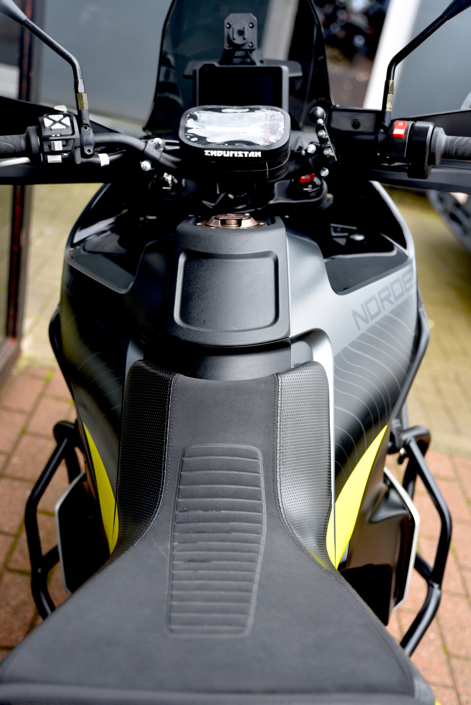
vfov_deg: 46.4
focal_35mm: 42
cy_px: 352
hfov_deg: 31.9
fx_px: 823
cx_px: 236
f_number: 2.8
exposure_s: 1/60
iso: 100
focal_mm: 42
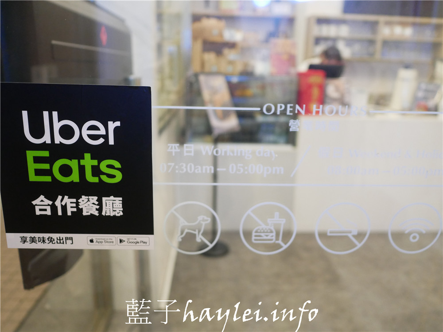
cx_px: 222
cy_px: 166
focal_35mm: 30
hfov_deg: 60.0
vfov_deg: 46.8
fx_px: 384
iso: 1600
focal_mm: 15
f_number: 1.7
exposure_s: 1/125
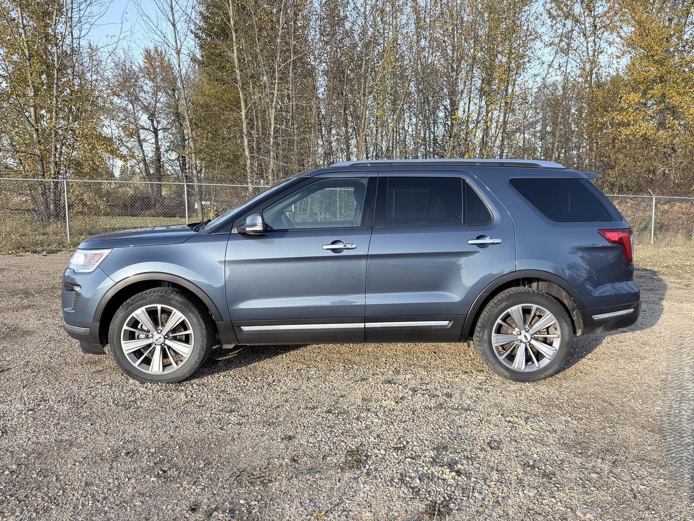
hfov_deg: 71.6
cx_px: 347
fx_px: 481
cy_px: 260
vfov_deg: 56.8
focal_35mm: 24
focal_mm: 6.76
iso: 80
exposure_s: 1/788
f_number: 1.78
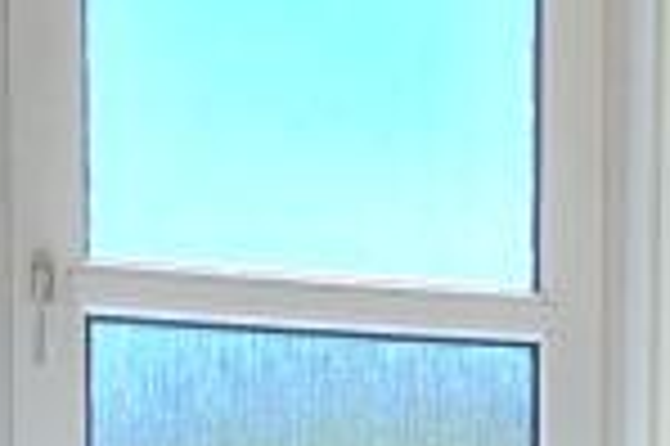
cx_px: 859
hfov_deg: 20.2
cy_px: 635
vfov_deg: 13.9
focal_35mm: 93
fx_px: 1729
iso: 100
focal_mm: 2.2
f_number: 2.2
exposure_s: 1/719
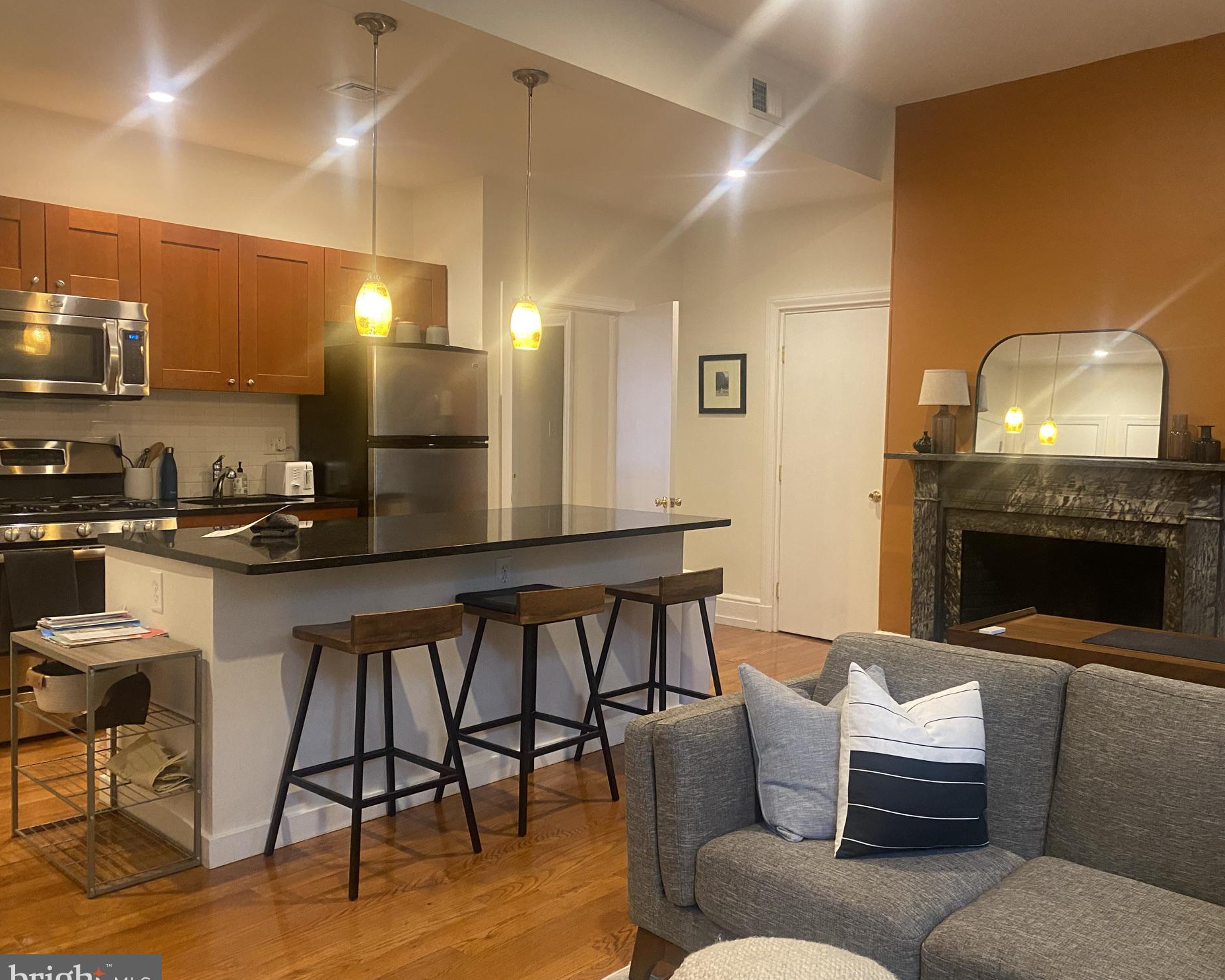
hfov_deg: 62.1
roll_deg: -1.5
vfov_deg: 51.5
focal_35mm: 28
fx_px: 1015
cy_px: 502
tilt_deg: -3.9
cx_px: 673
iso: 400
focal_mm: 4.25
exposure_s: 1/60
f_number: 1.8
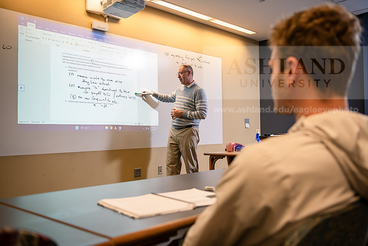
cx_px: 184
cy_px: 123
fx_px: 368
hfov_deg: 53.1
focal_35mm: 36
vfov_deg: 36.9
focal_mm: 36
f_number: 3.2
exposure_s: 1/200
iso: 800
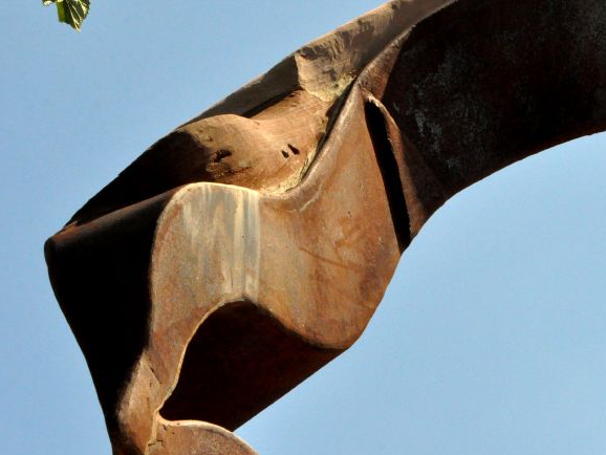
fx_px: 2905
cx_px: 409
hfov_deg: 11.9
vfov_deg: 9.0
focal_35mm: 166
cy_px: 239
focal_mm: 65
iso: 2500
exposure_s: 1/1000
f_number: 16
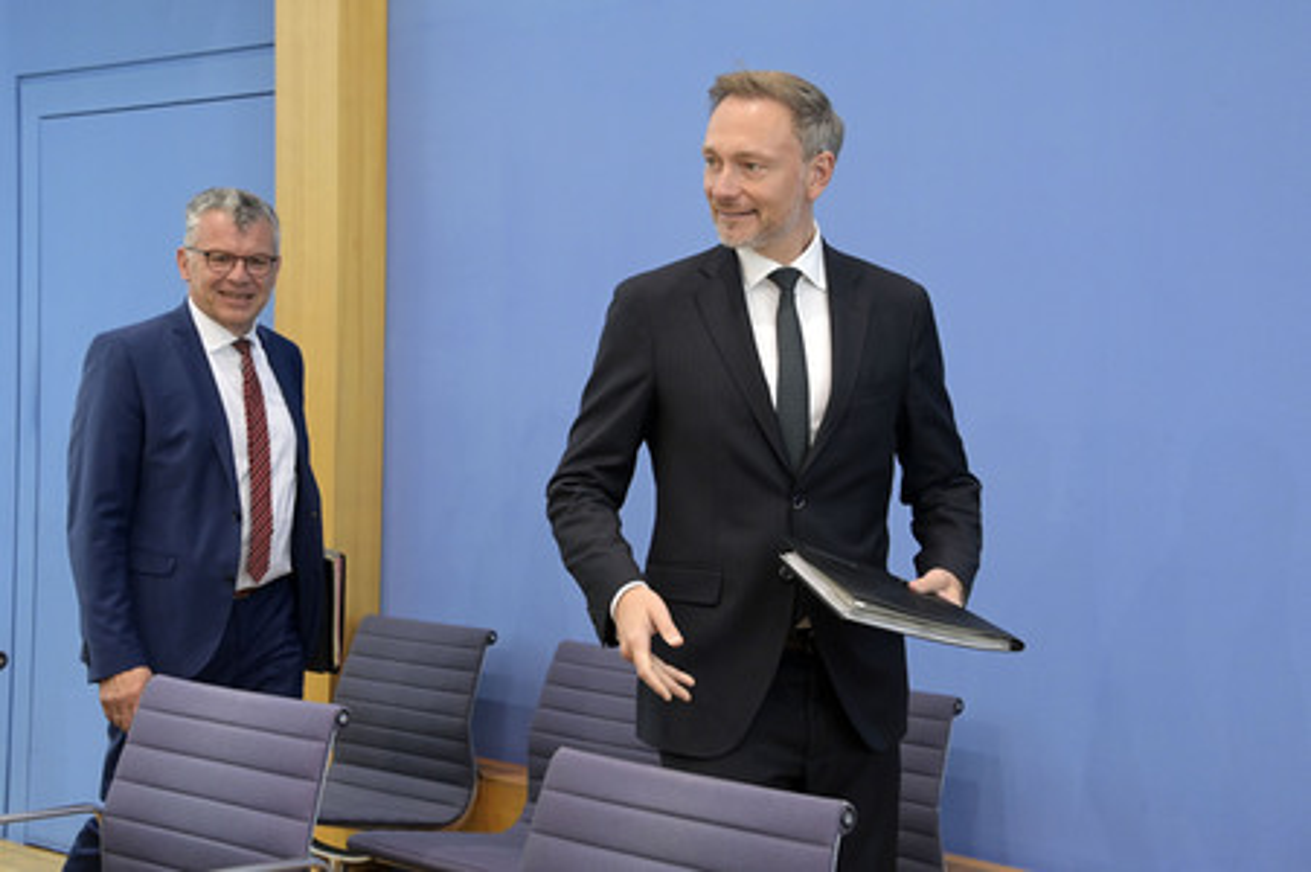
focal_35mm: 55
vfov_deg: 24.6
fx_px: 2001
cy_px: 436
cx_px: 656
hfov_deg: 36.3
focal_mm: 55
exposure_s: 1/400
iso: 3200
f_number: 5.6
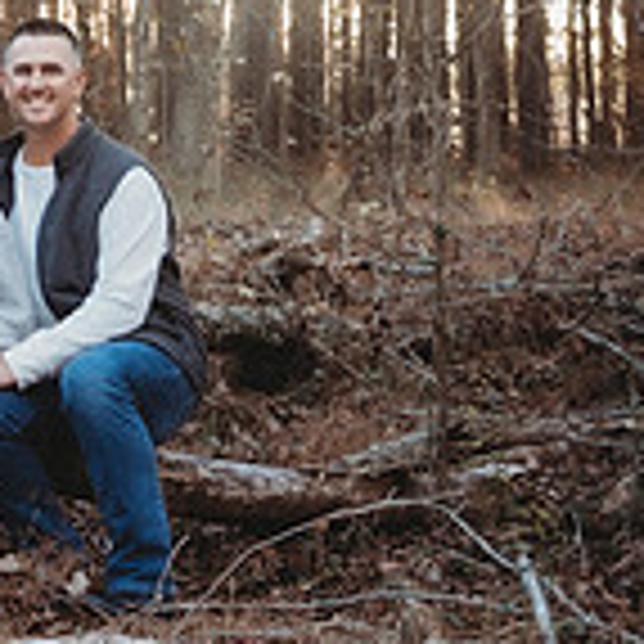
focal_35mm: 118
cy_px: -22
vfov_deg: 14.5
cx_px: -555
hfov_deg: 13.2
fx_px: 2484
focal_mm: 32
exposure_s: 1/250
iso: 500
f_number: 2.8
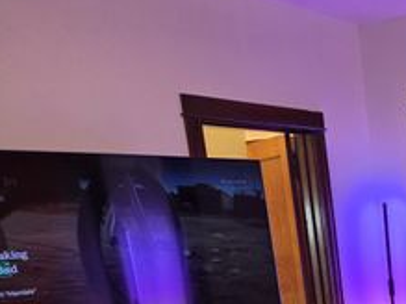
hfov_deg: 25.9
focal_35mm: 63
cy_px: 397
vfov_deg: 21.1
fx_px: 739
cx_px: 538
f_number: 1.8
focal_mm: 5.4
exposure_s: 1/55.2
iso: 160
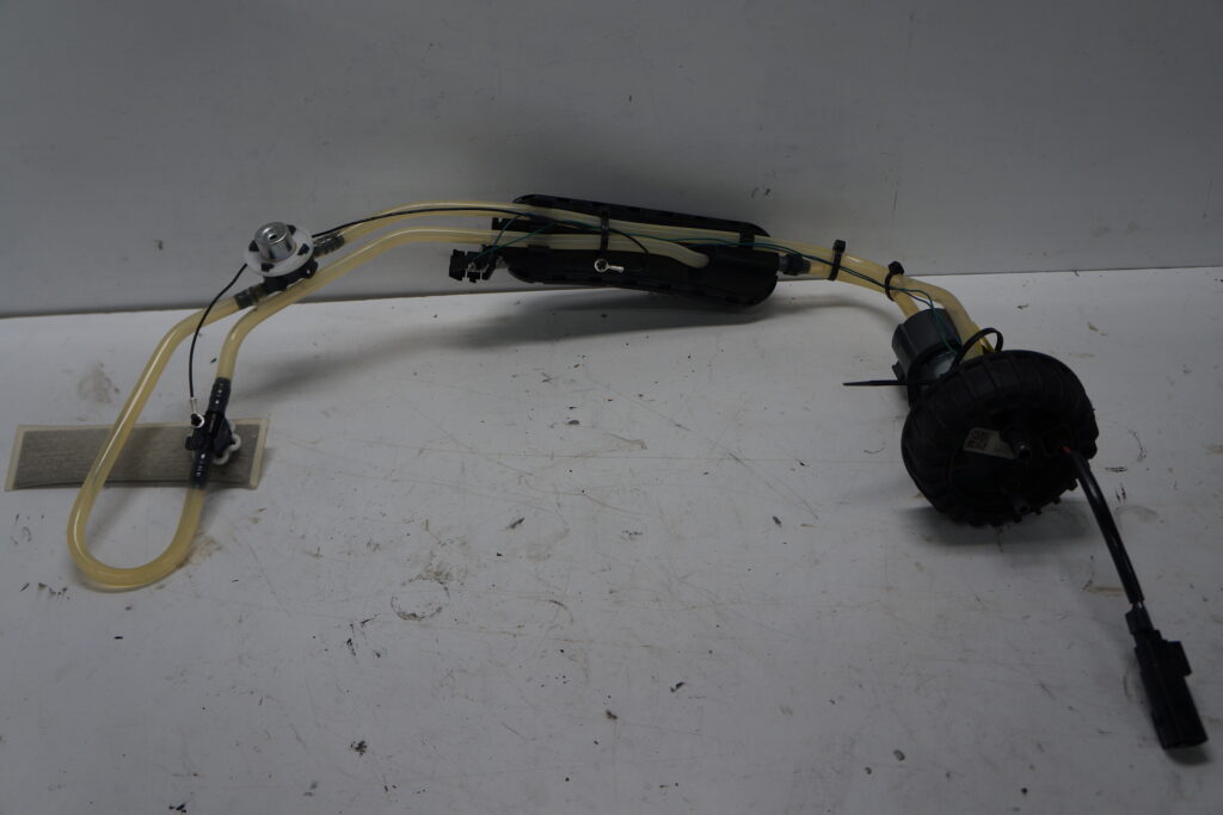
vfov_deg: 43.6
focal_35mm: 30
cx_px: 612
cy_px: 408
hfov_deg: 61.9
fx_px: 1019
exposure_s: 1/160
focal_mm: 20
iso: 100
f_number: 4
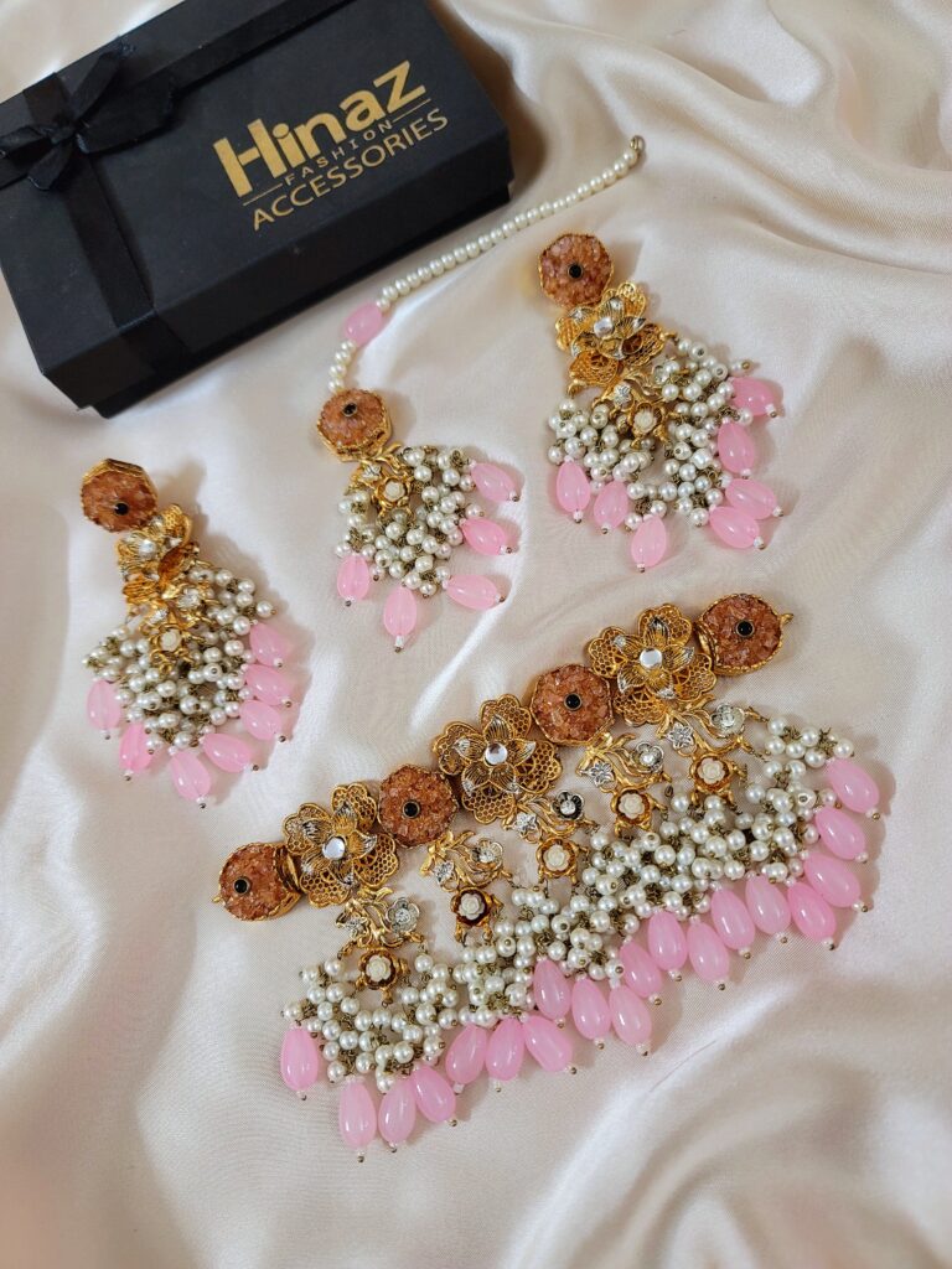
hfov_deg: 54.9
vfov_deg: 69.4
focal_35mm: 25
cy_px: 634
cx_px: 476
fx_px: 917
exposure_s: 1/50
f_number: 1.8
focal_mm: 7
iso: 200
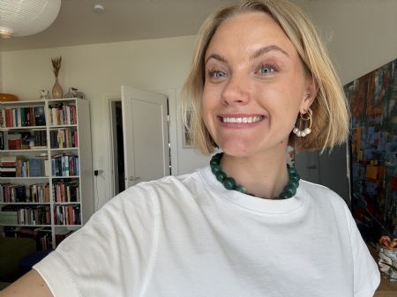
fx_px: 264
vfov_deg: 58.8
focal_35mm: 23
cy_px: 148
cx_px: 198
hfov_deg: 74.0
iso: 25
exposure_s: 1/122
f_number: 1.9
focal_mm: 2.69
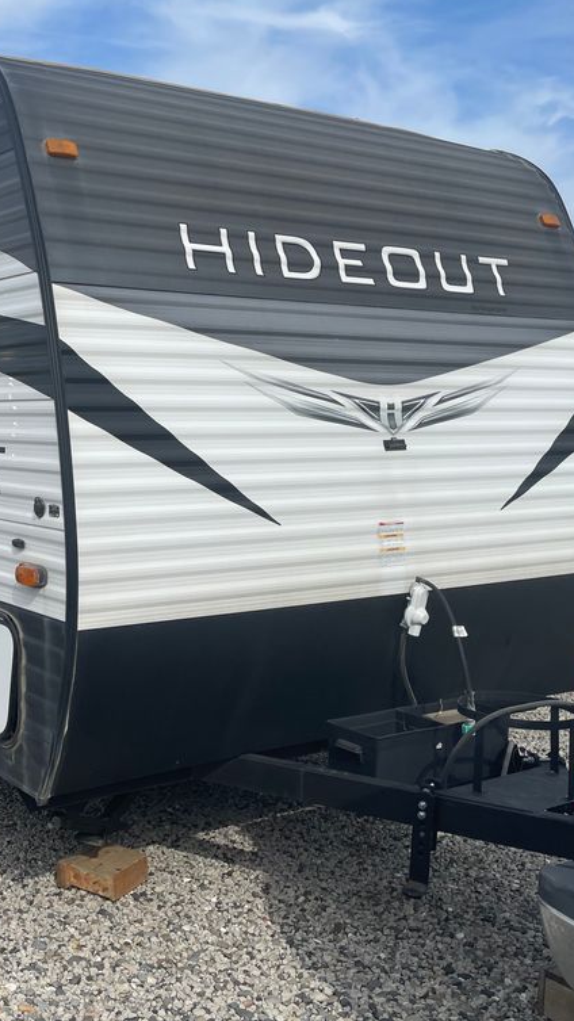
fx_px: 1001
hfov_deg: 30.2
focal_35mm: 37
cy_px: 504
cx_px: 24
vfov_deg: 54.0
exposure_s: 1/4348
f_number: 1.6
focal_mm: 5.1
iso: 32
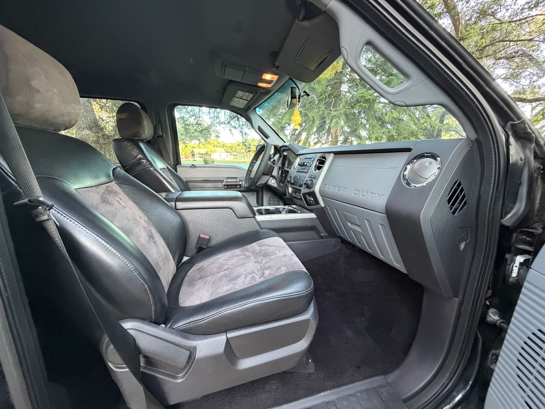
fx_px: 220
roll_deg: -0.8
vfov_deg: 85.7
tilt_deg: -12.6
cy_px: 204
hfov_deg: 102.1
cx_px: 272
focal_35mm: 14
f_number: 2.2
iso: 640
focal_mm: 2.22
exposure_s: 1/60
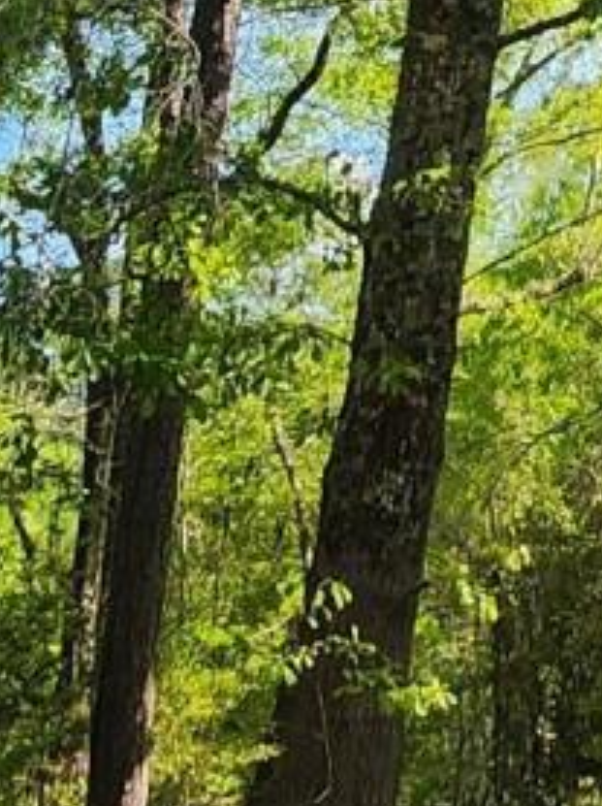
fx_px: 2185
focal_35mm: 94
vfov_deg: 19.0
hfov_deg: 15.1
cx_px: 736
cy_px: -314
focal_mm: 2.2
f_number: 2.2
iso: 50
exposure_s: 1/722
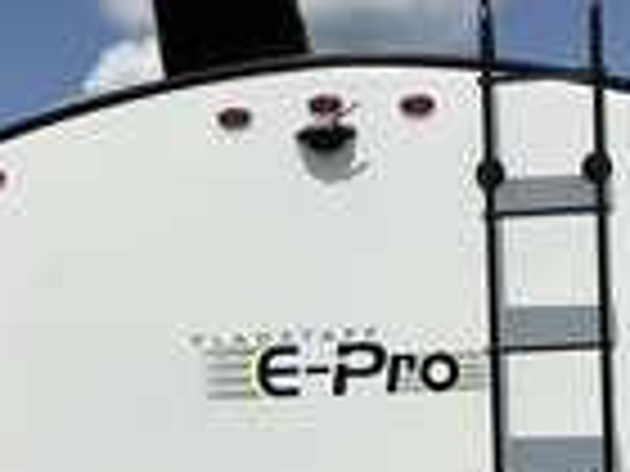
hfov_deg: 23.5
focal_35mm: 83
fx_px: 1511
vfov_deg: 17.4
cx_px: 351
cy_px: 459
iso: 25
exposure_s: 1/5263
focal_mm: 3
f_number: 1.8
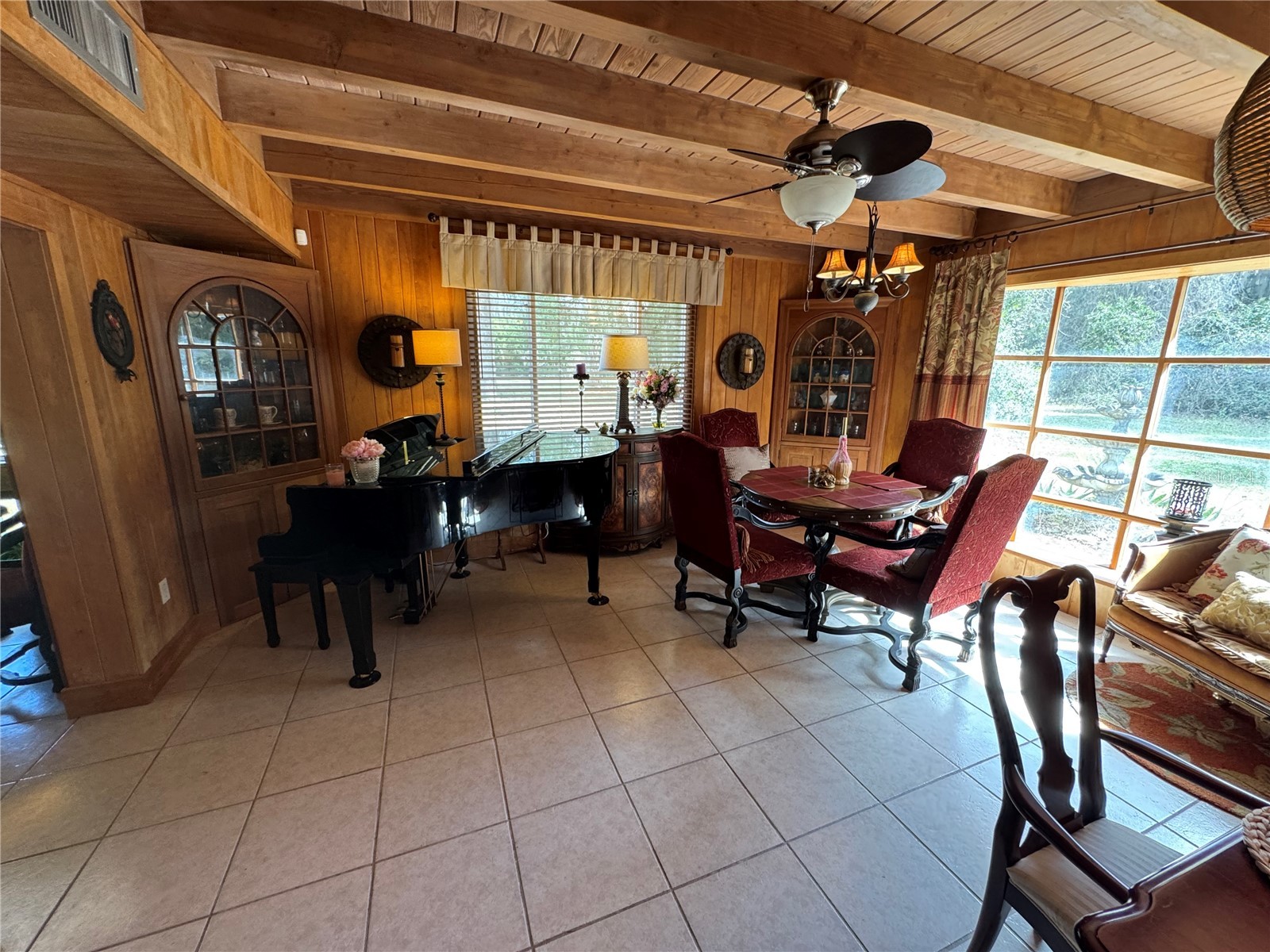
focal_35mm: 14
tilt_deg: -14.1
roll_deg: -0.7
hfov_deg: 102.1
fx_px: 514
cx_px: 635
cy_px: 476
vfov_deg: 85.7
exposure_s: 1/60
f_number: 2.2
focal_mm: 2.22
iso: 250
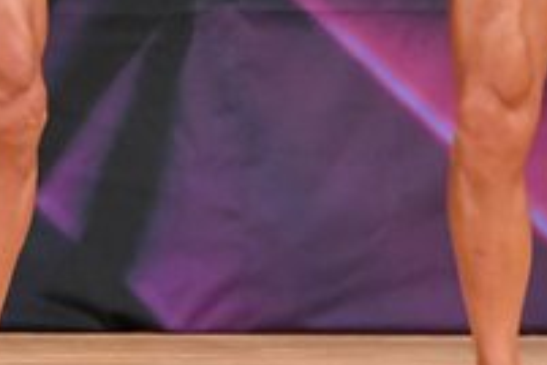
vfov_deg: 1.3
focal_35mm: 1041
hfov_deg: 2.0
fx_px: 15816
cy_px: -177
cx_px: -426
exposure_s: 1/400
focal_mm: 180
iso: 5600
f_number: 5.6
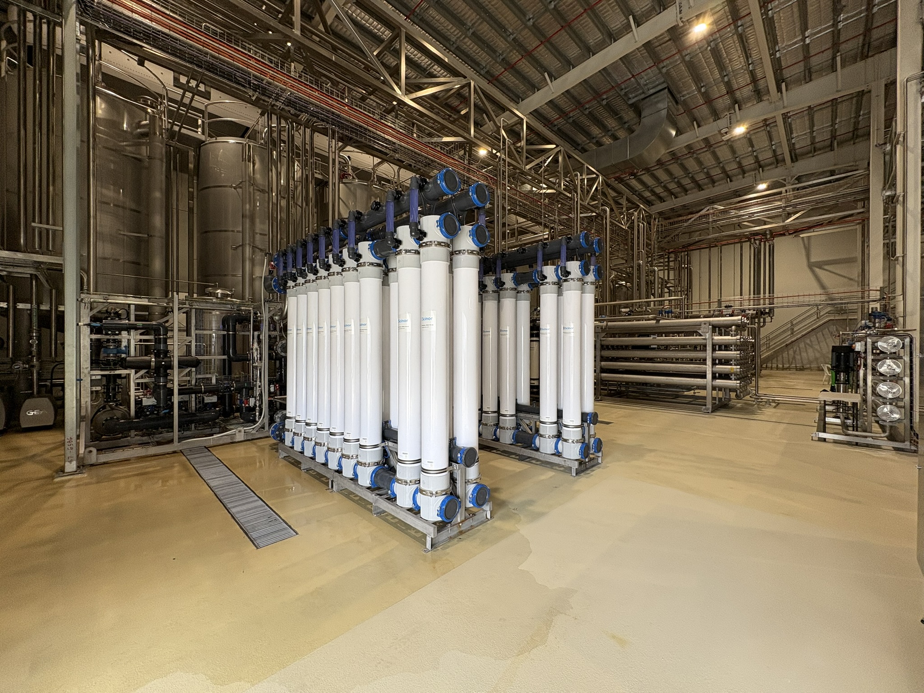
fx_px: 374
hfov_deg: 102.1
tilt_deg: -1.2
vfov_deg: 85.7
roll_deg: +0.8
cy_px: 346
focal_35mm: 14
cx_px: 462
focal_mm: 2.22
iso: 80
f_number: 2.2
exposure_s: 1/99
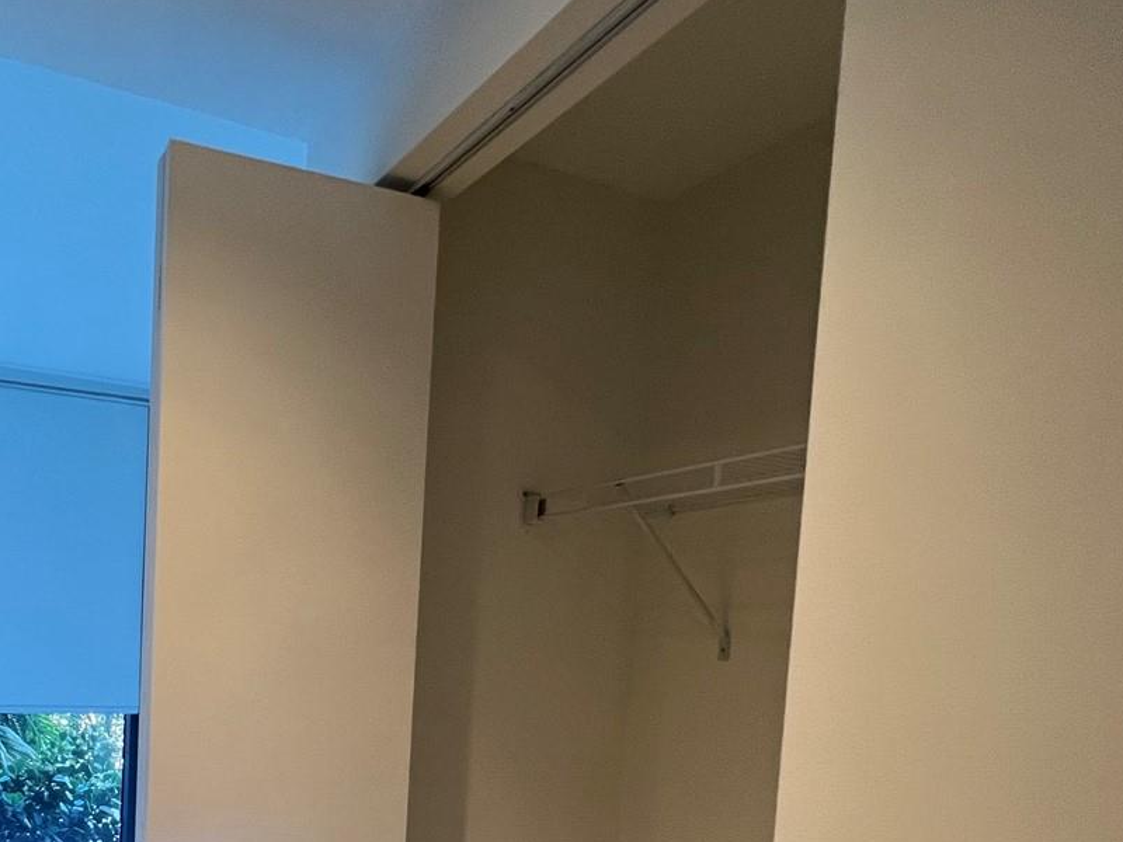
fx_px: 843
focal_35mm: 26
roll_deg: -2.6
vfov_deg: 49.2
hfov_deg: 63.6
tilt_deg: -4.0
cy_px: 703
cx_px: 291
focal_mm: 1.57
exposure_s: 1/120
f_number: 1.8
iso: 250
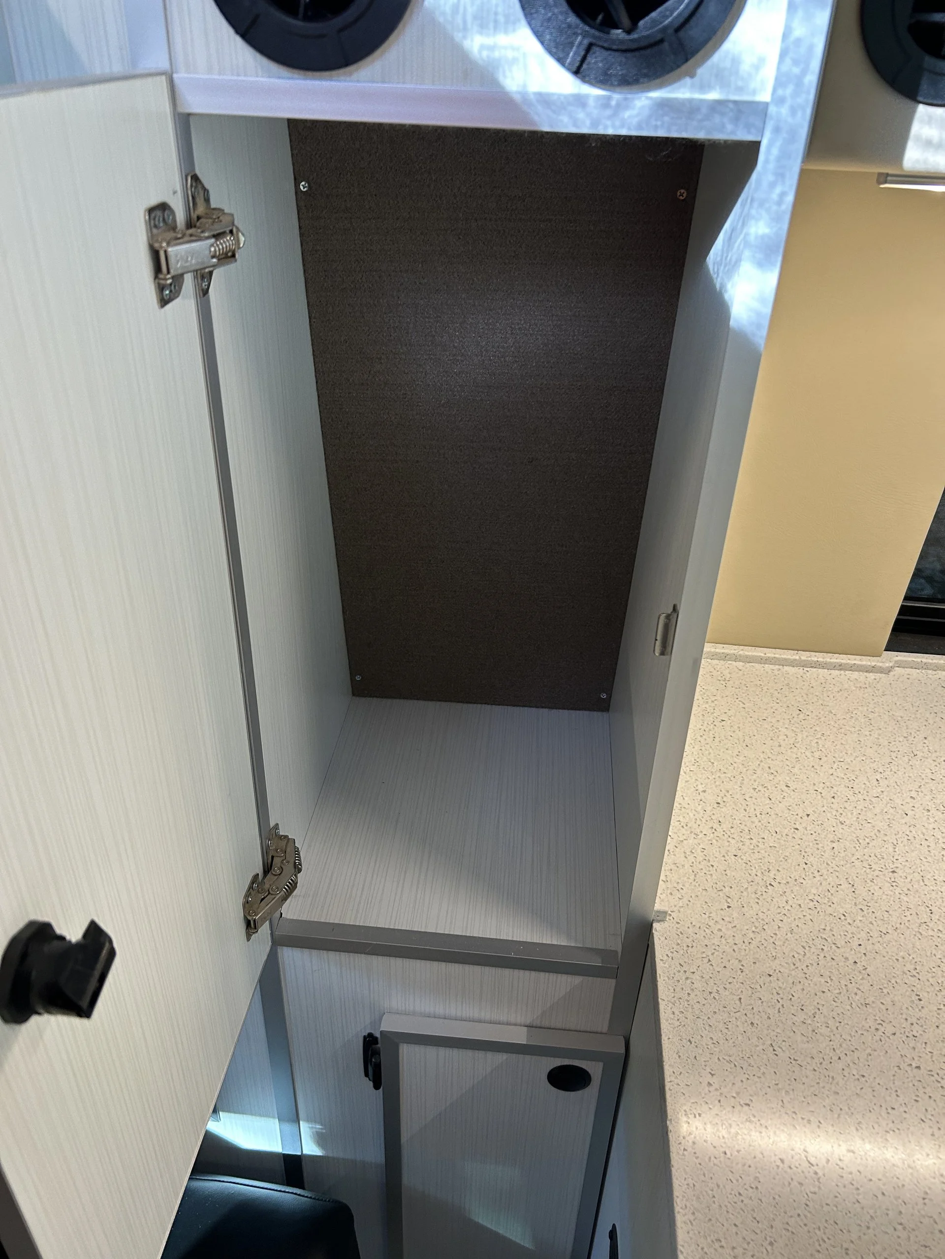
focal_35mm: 26
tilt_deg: -32.7
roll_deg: -2.3
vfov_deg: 67.3
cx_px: 472
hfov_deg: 53.1
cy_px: 630
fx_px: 946
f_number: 1.5
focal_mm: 5.7
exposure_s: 1/71
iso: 125
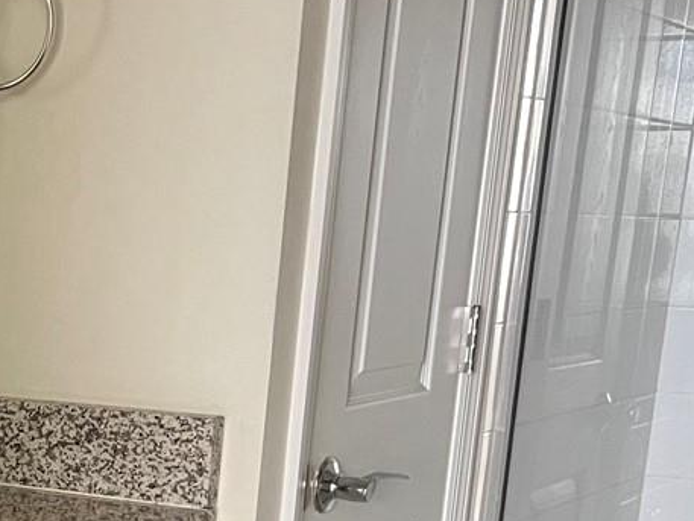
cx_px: -296
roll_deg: -1.7
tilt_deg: -14.1
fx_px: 1825
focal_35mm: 91
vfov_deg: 15.6
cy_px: 647
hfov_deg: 19.3
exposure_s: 1/60
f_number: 1.5
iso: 250
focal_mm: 5.7
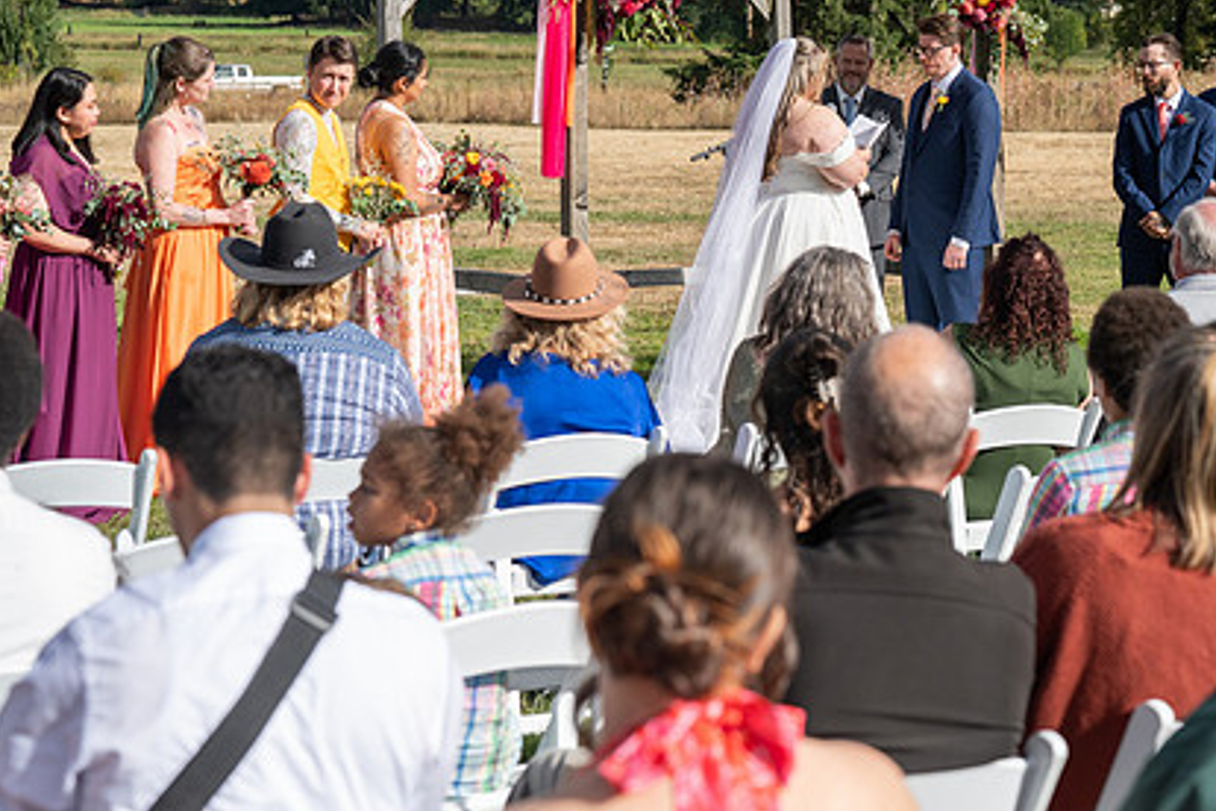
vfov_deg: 16.2
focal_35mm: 84
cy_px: 275
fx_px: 2837
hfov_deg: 24.1
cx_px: 796
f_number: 4.5
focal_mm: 60
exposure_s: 1/4000
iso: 400
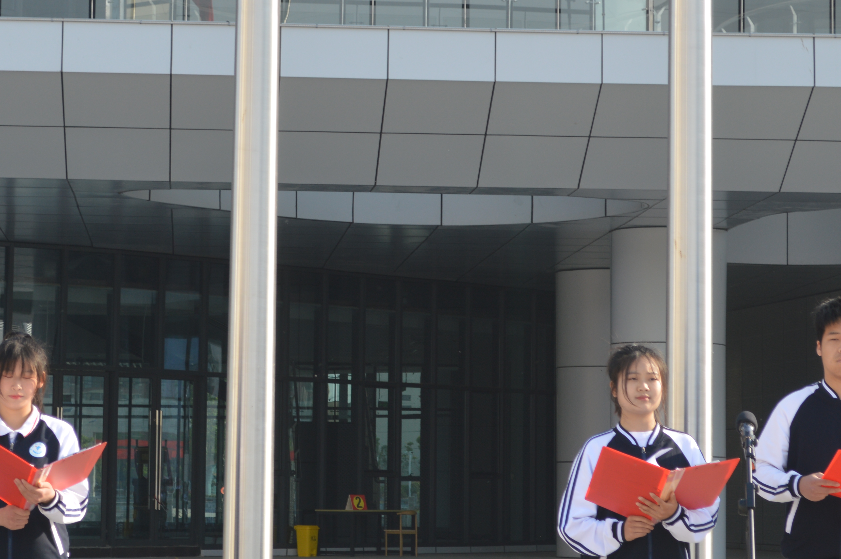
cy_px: 175
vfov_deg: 11.5
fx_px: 2775
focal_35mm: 119
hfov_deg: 17.2
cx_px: 398
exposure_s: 1/125
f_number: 5.6
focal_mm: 45
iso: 100
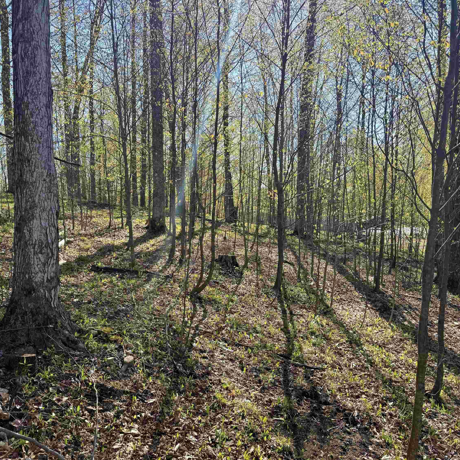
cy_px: 229
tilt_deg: -2.1
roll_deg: -0.4
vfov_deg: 55.6
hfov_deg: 55.4
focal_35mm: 29
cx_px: 196
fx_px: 436
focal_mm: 6.76
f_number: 1.78
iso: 80
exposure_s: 1/1271
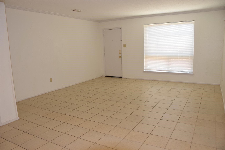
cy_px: 75
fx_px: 169
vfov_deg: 47.9
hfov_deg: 67.4
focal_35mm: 27
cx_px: 112
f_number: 5.6
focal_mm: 18
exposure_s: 1/125
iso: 500
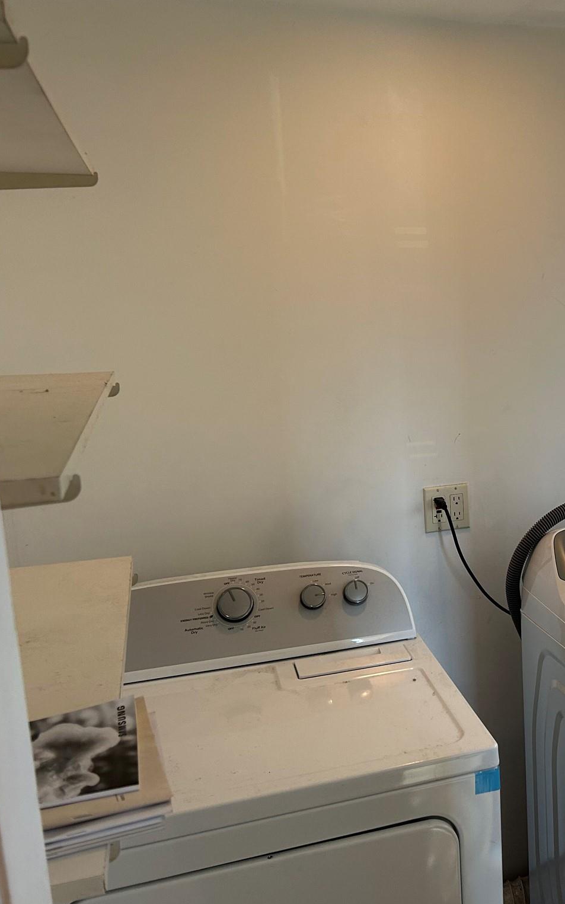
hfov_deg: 32.4
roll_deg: +1.3
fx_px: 912
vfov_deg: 52.8
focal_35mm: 37
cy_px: 453
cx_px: 527
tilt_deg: -11.9
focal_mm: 5.7
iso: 100
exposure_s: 1/120
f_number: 1.5
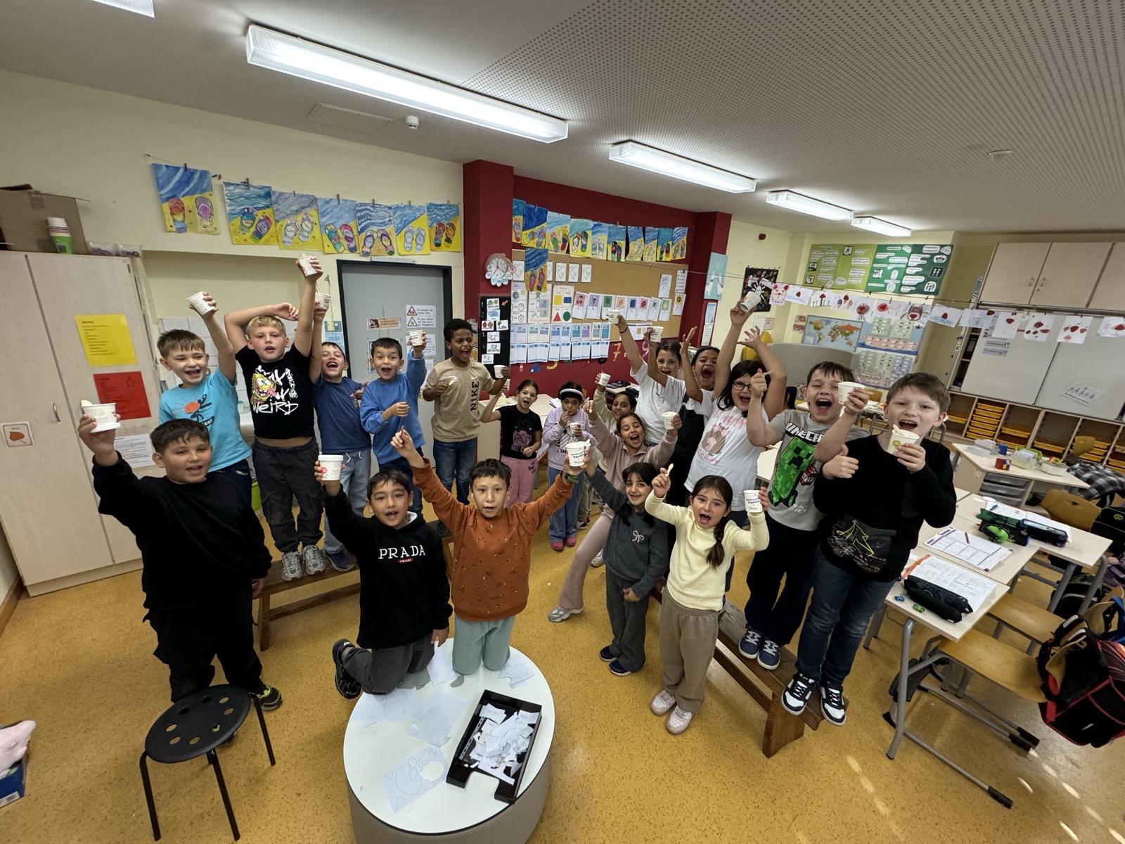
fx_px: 455
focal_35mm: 14
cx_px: 562
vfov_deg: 85.7
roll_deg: -2.6
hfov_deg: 102.1
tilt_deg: -18.3
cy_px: 422
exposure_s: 1/100
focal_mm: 2.22
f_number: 2.2
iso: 250
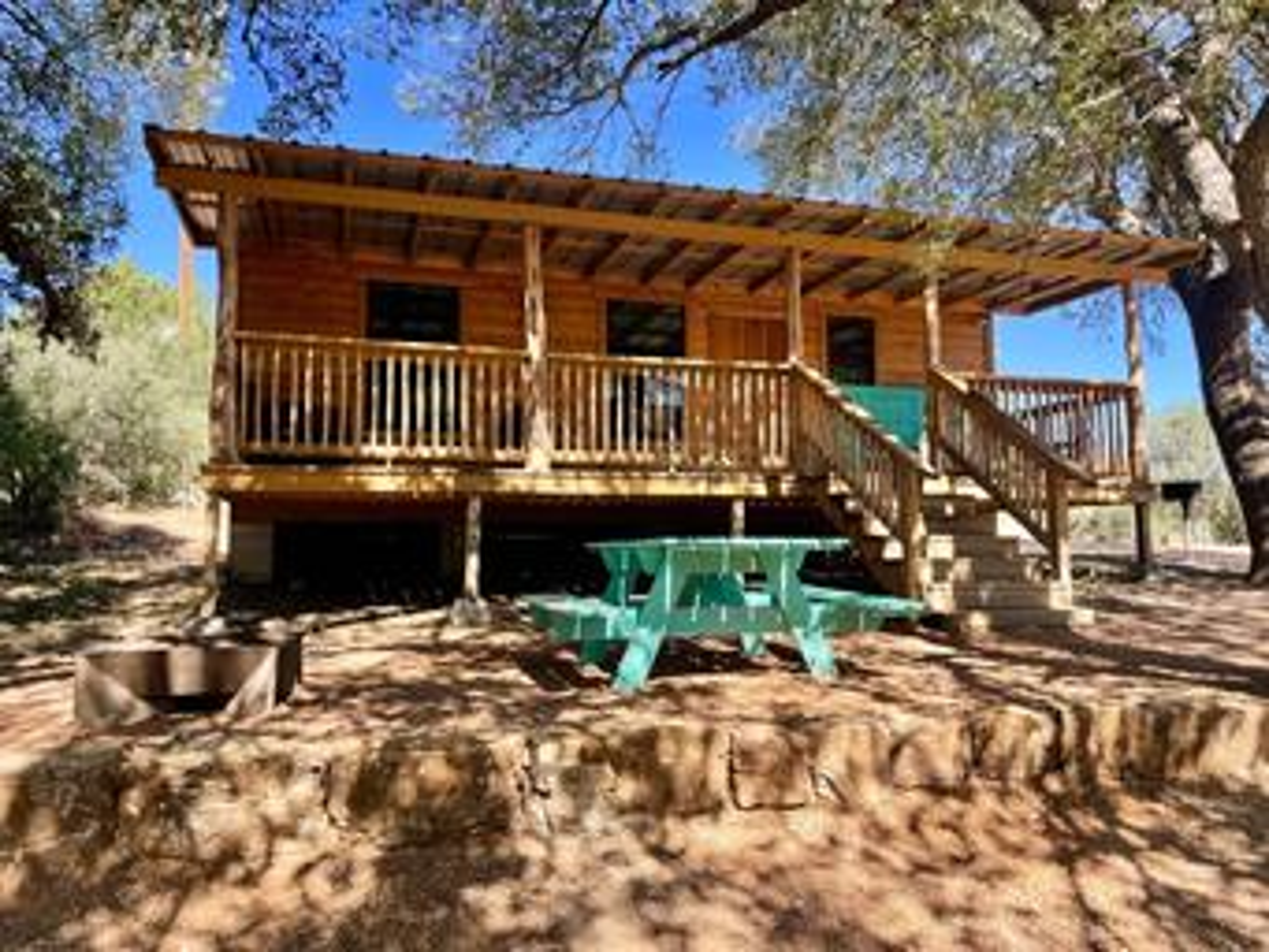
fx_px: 953
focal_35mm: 26
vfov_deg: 53.1
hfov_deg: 67.3
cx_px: 634
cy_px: 476
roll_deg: +0.1
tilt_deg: +6.0
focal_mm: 4.2
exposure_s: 1/504
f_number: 1.6
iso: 32
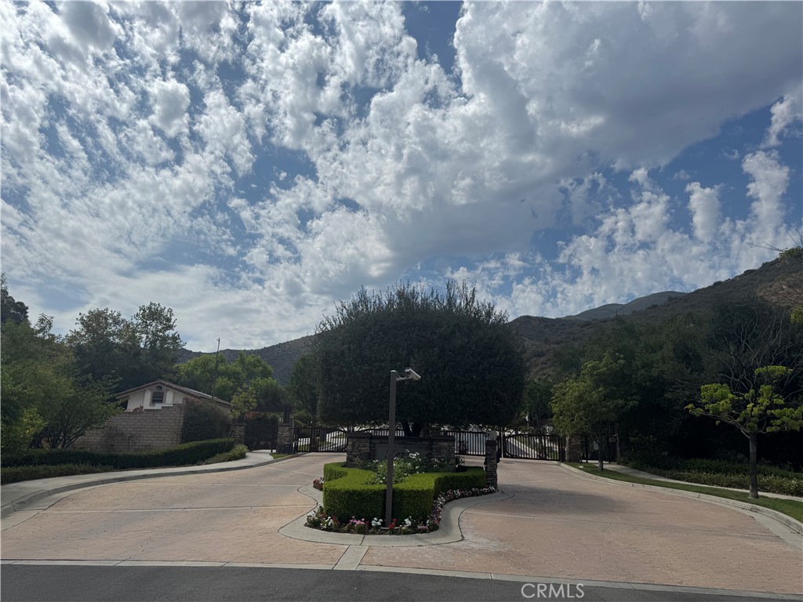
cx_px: 402
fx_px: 557
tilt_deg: +15.5
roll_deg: -2.1
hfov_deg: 71.6
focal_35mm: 24
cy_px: 301
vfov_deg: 56.8
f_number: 1.78
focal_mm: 6.76
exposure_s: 1/12346
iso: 64
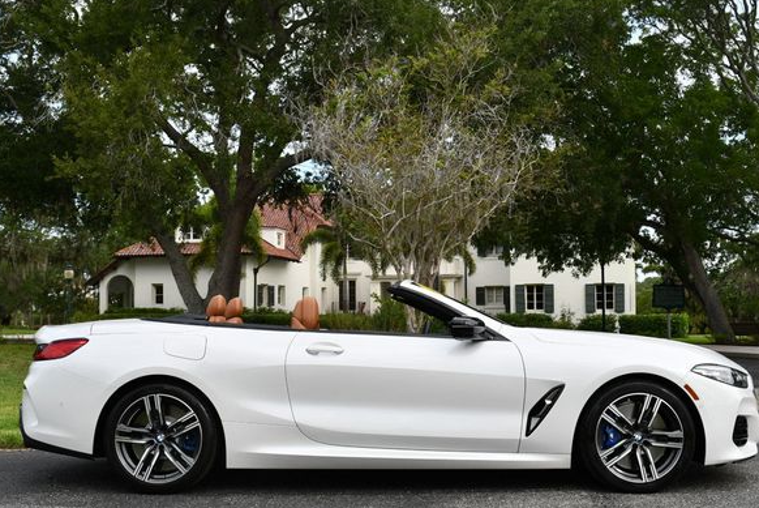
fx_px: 928
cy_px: 270
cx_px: 393
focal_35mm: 44
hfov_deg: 44.5
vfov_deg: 30.6
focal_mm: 20
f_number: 8
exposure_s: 1/250
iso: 160
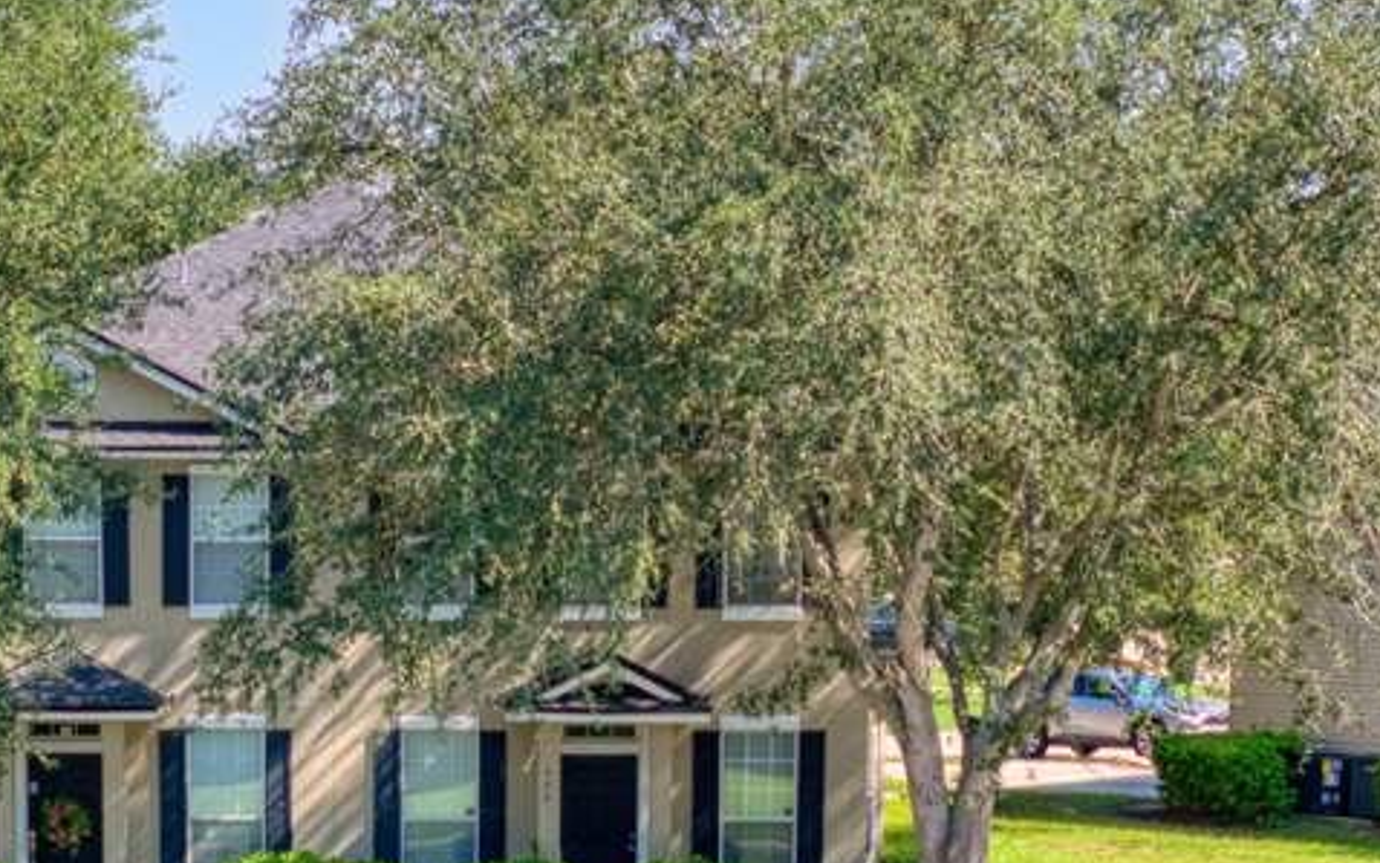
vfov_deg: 10.6
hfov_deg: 16.8
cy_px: 375
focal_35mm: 124
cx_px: 424
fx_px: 4665
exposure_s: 1/30
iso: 270
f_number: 2.8
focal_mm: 19.35
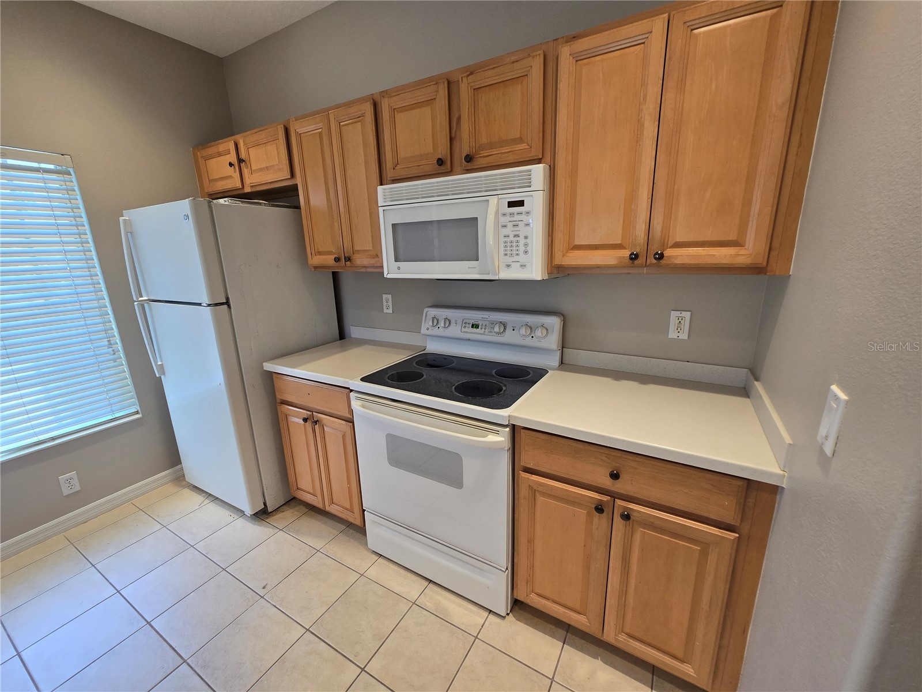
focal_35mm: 13
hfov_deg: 106.2
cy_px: 346
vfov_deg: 89.9
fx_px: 346
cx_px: 461
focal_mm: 2.2
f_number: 2.2
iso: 100
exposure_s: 1/60
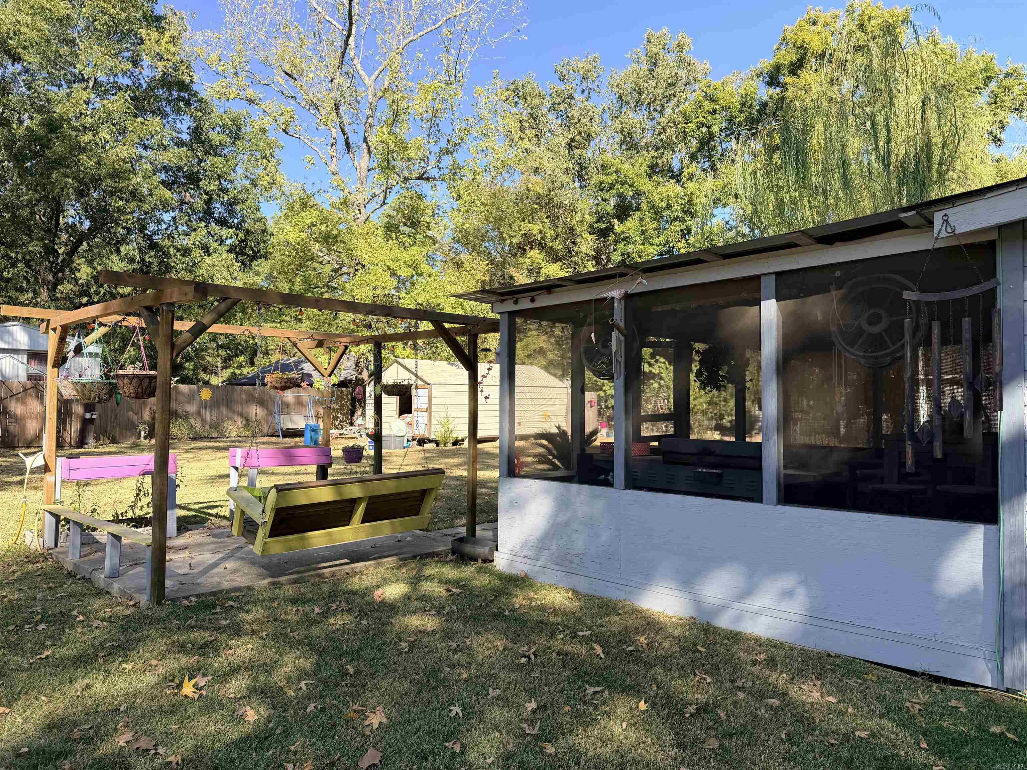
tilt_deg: +1.7
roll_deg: +0.0
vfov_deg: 56.8
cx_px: 514
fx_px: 712
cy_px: 385
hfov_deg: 71.6
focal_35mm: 24
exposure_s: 1/1292
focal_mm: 6.76
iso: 80
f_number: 1.78
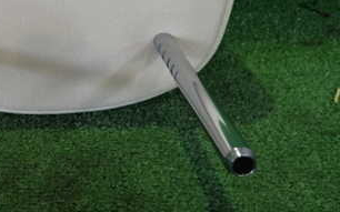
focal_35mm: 52
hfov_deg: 37.0
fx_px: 482
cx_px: 51
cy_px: 18
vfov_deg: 24.1
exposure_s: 1/30
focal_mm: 4.5
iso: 250
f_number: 2
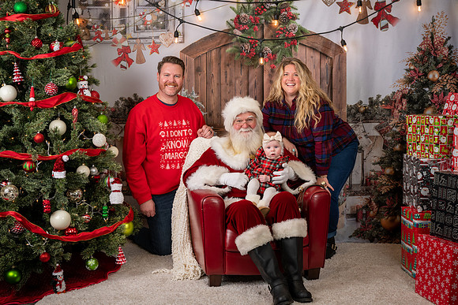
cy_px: 145
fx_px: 682
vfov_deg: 25.3
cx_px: 243
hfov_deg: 37.1
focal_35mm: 54
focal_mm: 50
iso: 100
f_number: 9
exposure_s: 1/100
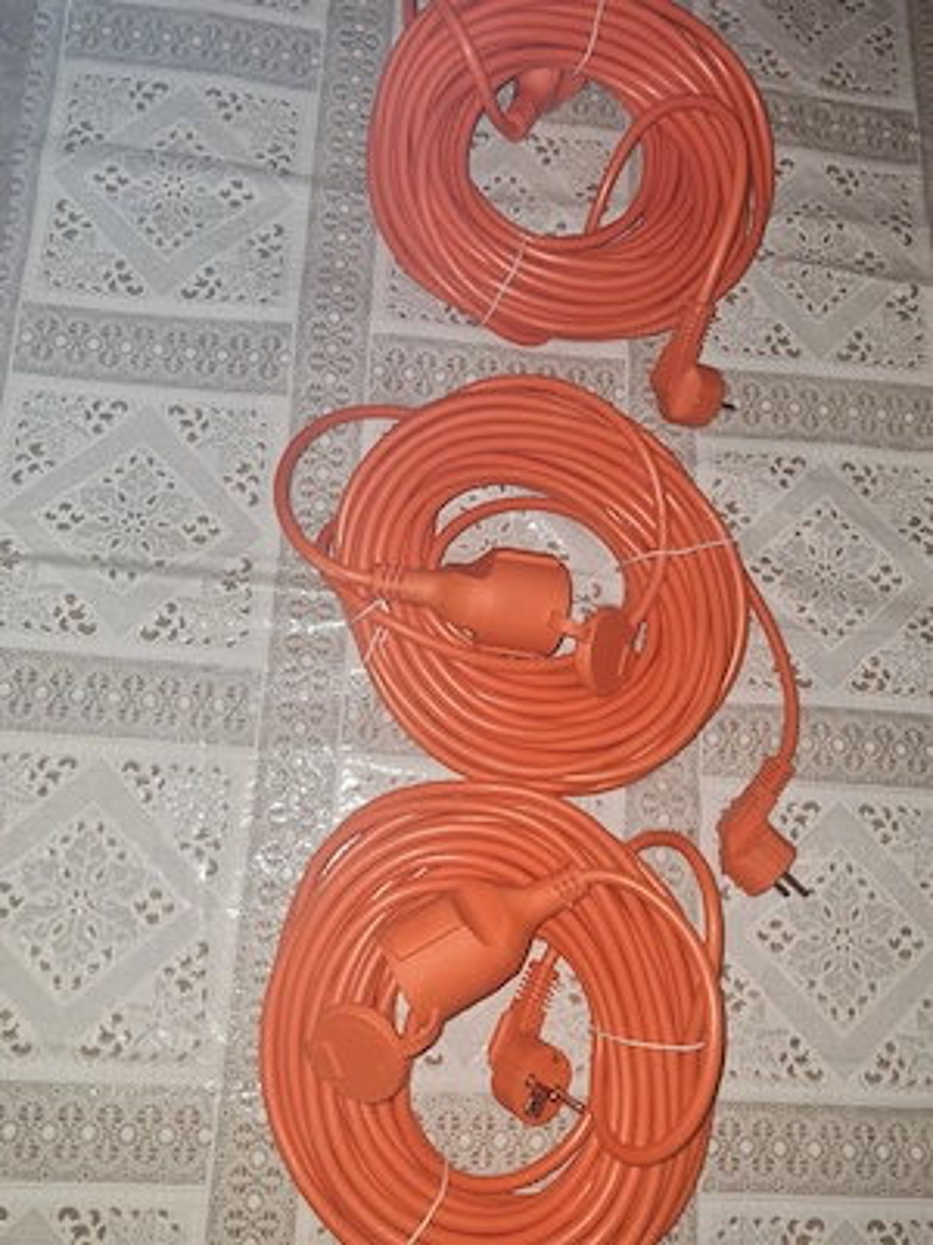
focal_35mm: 26
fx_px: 934
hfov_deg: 53.1
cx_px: 466
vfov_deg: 67.3
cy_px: 622
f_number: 1.8
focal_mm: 5.4
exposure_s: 1/50
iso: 320
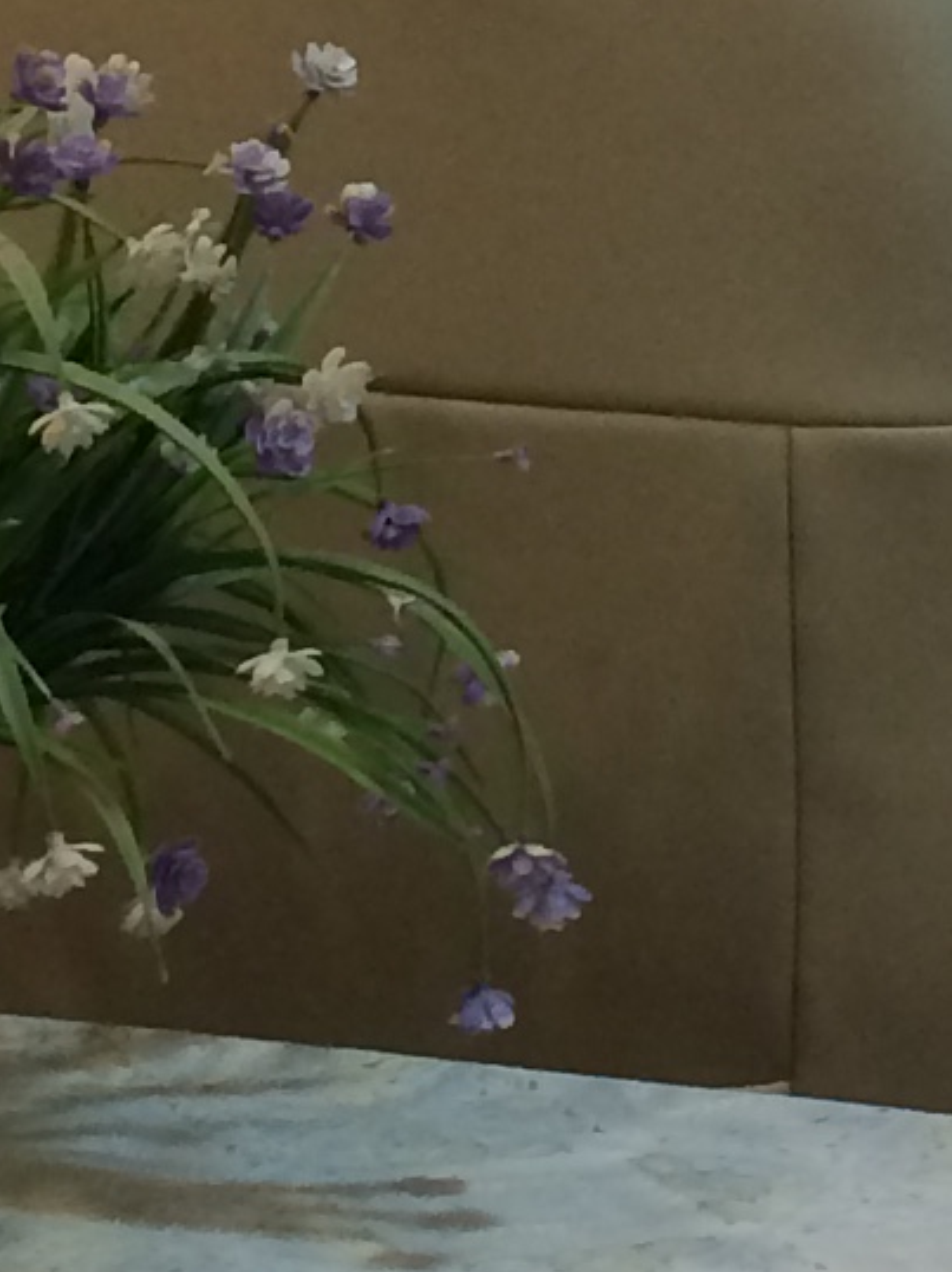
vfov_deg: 10.7
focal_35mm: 176
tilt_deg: +1.5
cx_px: 1642
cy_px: -875
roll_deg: -0.9
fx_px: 6459
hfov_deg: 8.2
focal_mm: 4.15
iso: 80
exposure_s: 1/33
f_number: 2.2
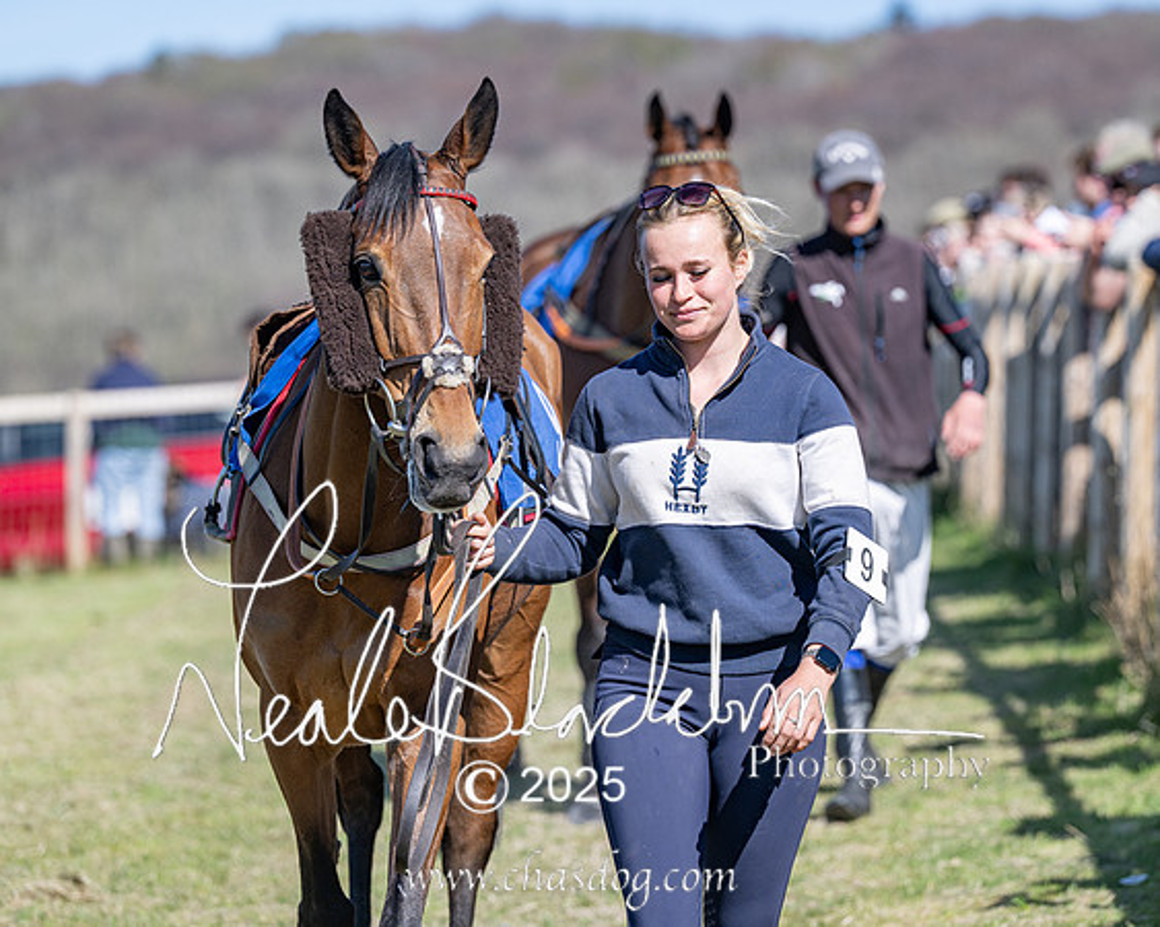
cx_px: 679
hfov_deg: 8.6
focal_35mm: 225
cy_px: 435
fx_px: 7737
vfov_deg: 6.9
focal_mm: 170
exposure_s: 1/2000
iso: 140
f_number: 4
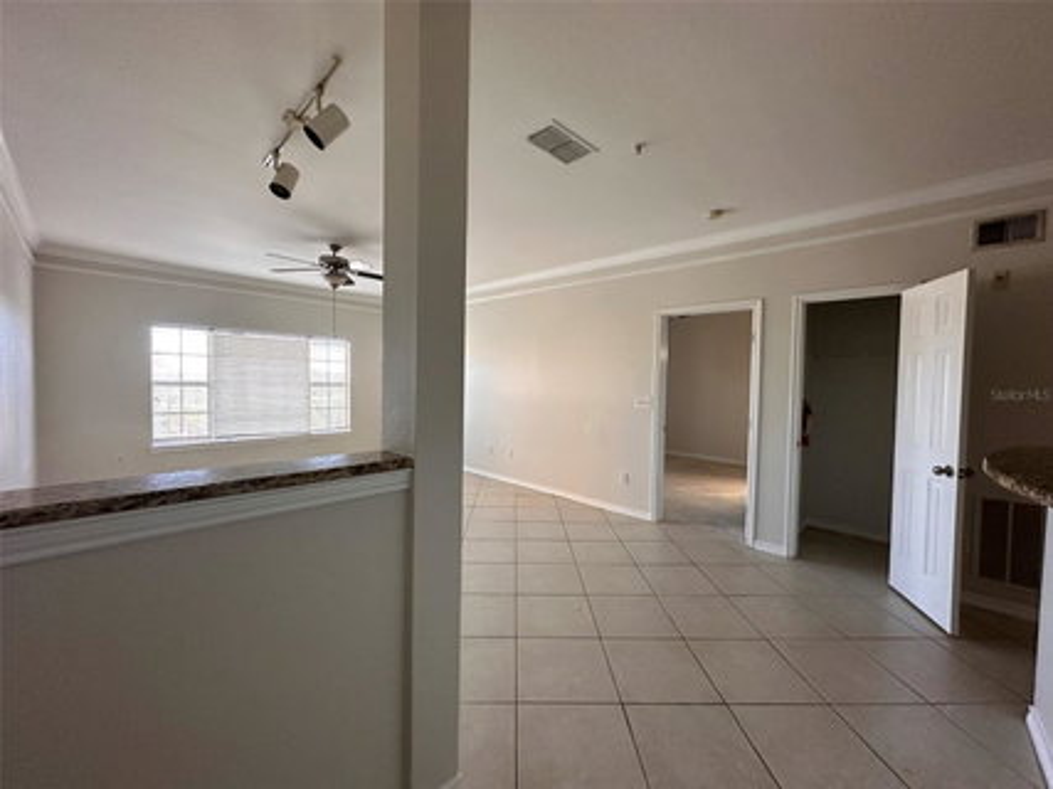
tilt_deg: -1.5
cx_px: 526
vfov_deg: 85.6
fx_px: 426
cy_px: 394
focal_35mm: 14
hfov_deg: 102.1
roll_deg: -0.5
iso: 320
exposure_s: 1/99
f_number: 2.2
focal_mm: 2.22
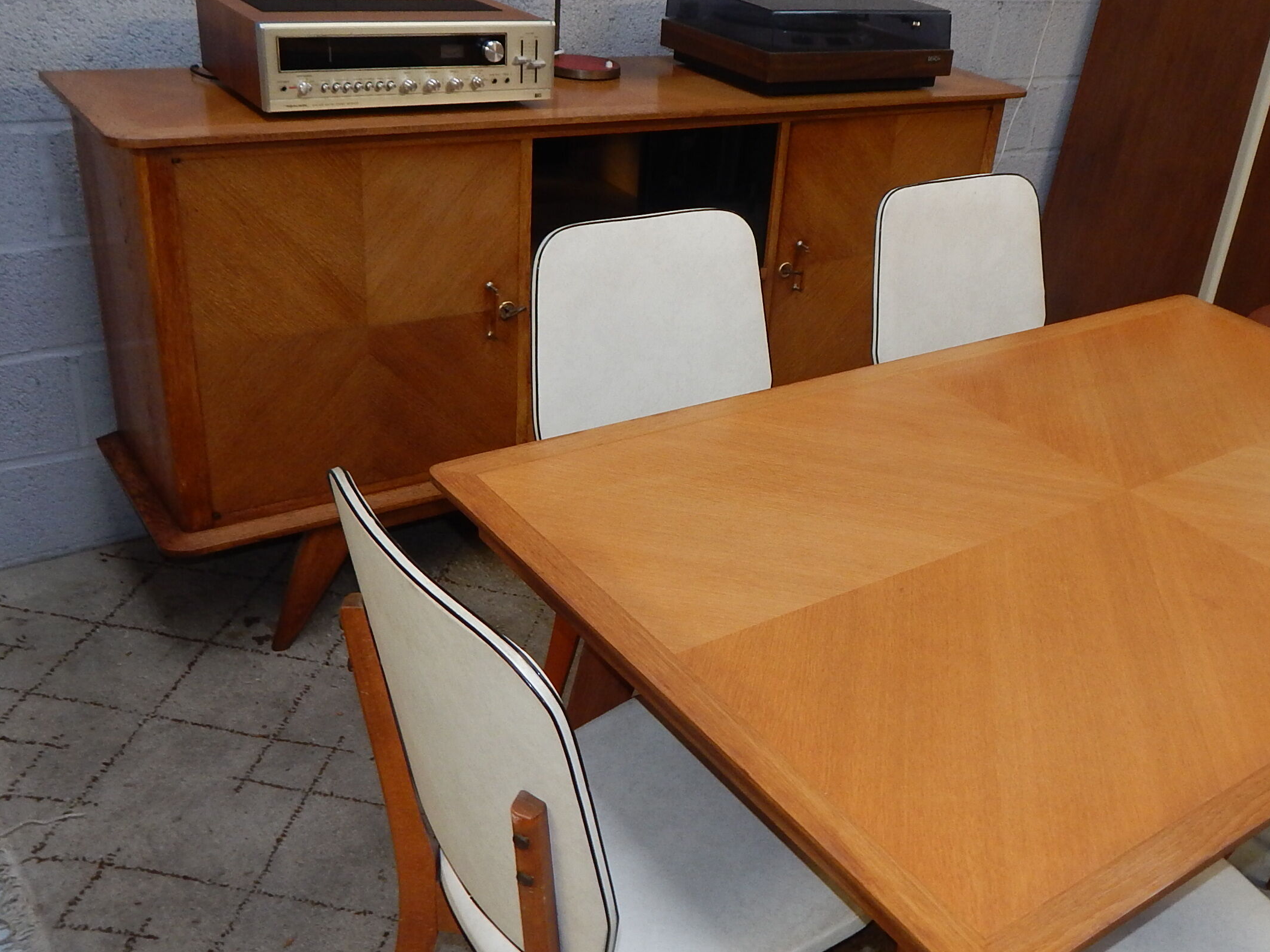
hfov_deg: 53.7
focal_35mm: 34
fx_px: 1247
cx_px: 749
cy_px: 489
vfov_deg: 41.8
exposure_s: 1/30
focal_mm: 4
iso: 200
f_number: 3
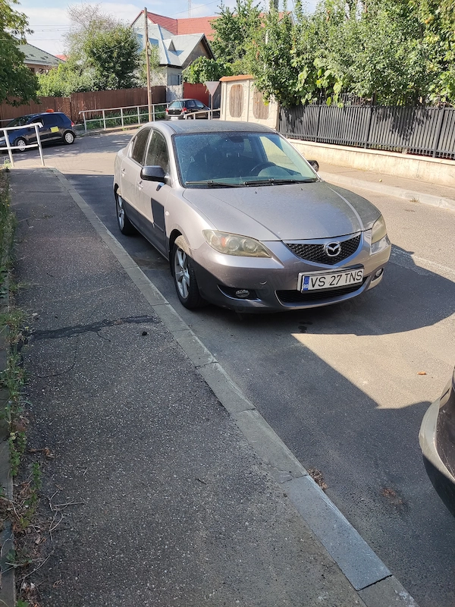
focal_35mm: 25
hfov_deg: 54.9
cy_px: 304
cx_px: 228
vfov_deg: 69.4
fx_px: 438
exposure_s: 1/987
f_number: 1.79
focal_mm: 4.71
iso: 50
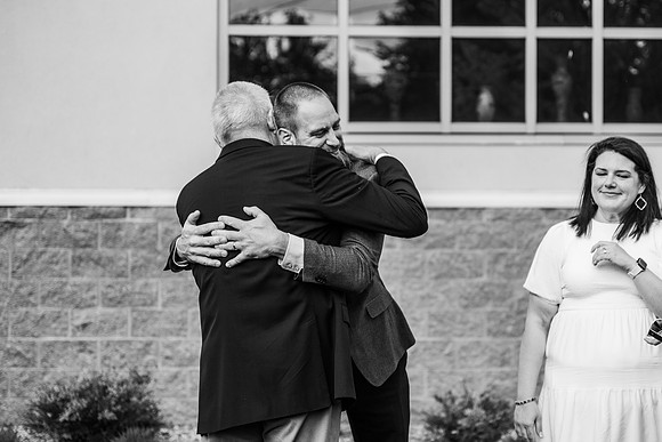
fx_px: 1694
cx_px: 393
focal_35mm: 92
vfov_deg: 14.9
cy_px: 231
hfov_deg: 22.1
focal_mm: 70
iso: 200
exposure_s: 1/1600
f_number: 2.8
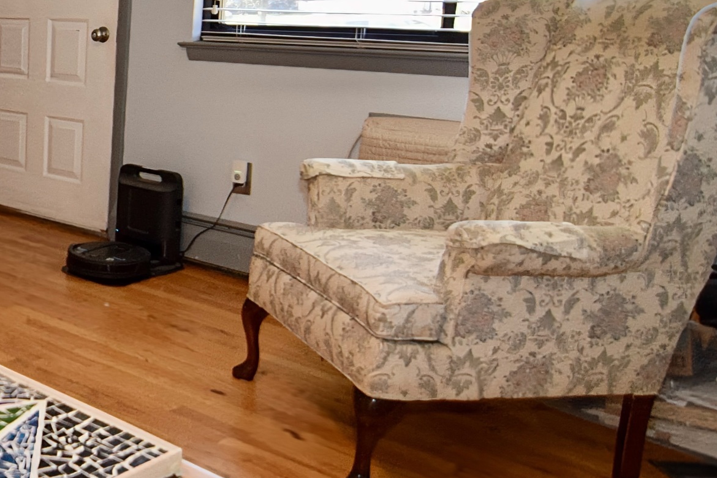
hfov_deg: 36.0
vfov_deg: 31.0
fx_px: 863
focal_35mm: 43
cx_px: -128
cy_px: 234
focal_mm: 11
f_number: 2.8
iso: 720
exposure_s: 1/180
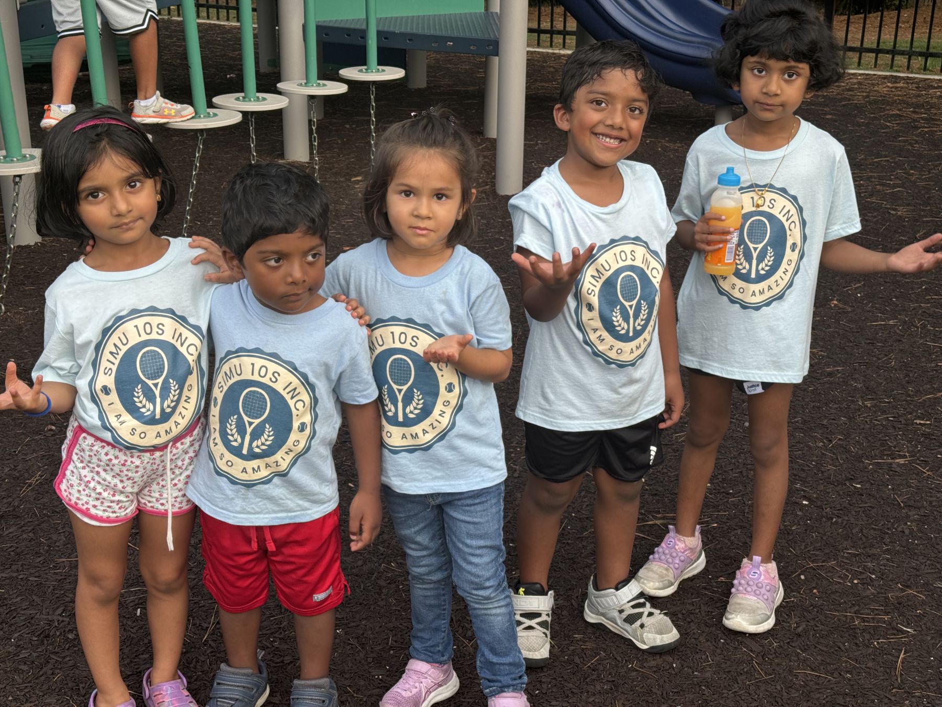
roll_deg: -1.0
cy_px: 354
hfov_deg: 39.7
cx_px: 471
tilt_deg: -20.7
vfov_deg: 30.3
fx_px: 1306
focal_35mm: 48
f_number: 1.78
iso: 50
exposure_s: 1/121
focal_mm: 6.76
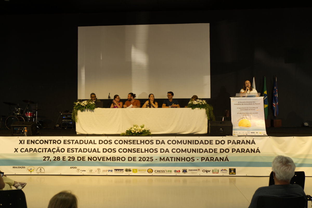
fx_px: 303
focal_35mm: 35
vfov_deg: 37.9
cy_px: 104
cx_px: 156
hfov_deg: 54.4
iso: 1250
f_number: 2.8
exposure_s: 1/80
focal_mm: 35
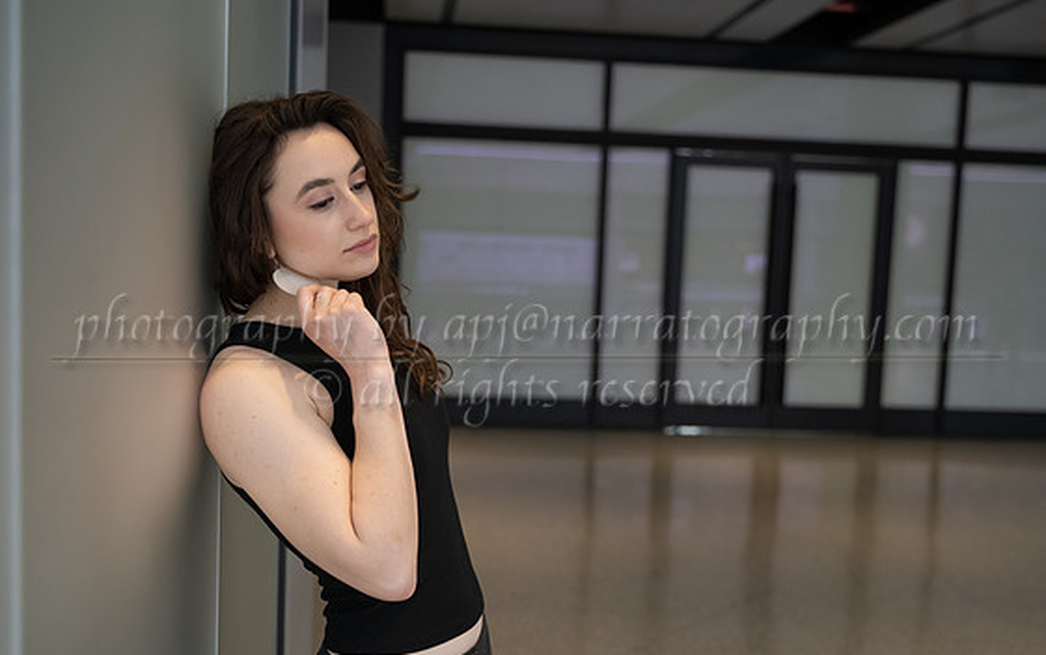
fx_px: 1112
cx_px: 507
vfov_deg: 32.8
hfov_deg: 50.4
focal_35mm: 39
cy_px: 355
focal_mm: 37
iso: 1600
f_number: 2.8
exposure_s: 1/1250
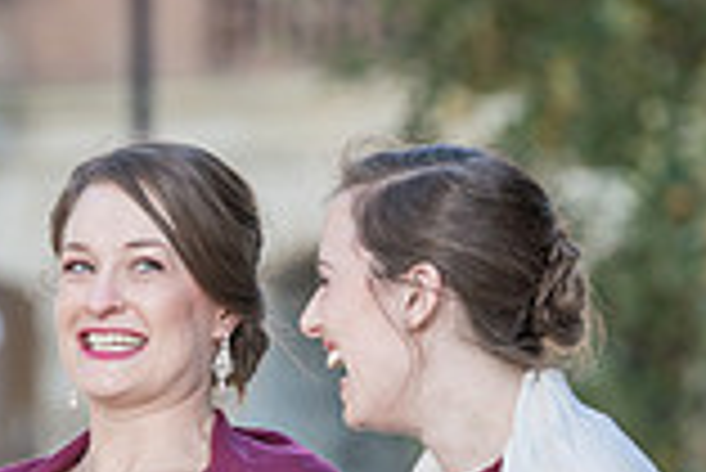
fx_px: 15448
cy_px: 555
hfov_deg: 2.6
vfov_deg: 1.8
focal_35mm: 787
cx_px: 167
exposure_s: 1/200
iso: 640
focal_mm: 194
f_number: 5.6
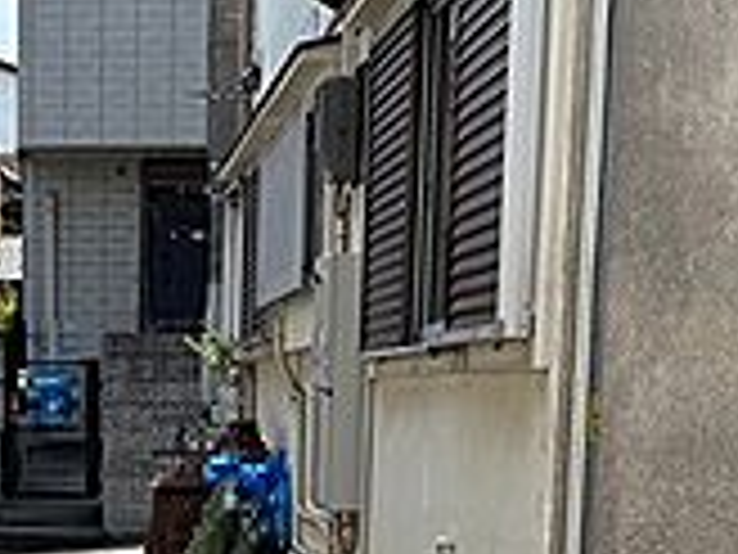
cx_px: 45
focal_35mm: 95
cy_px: 793
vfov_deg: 14.6
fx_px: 2025
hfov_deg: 20.2
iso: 50
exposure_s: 1/1499
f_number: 1.6
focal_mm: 5.96
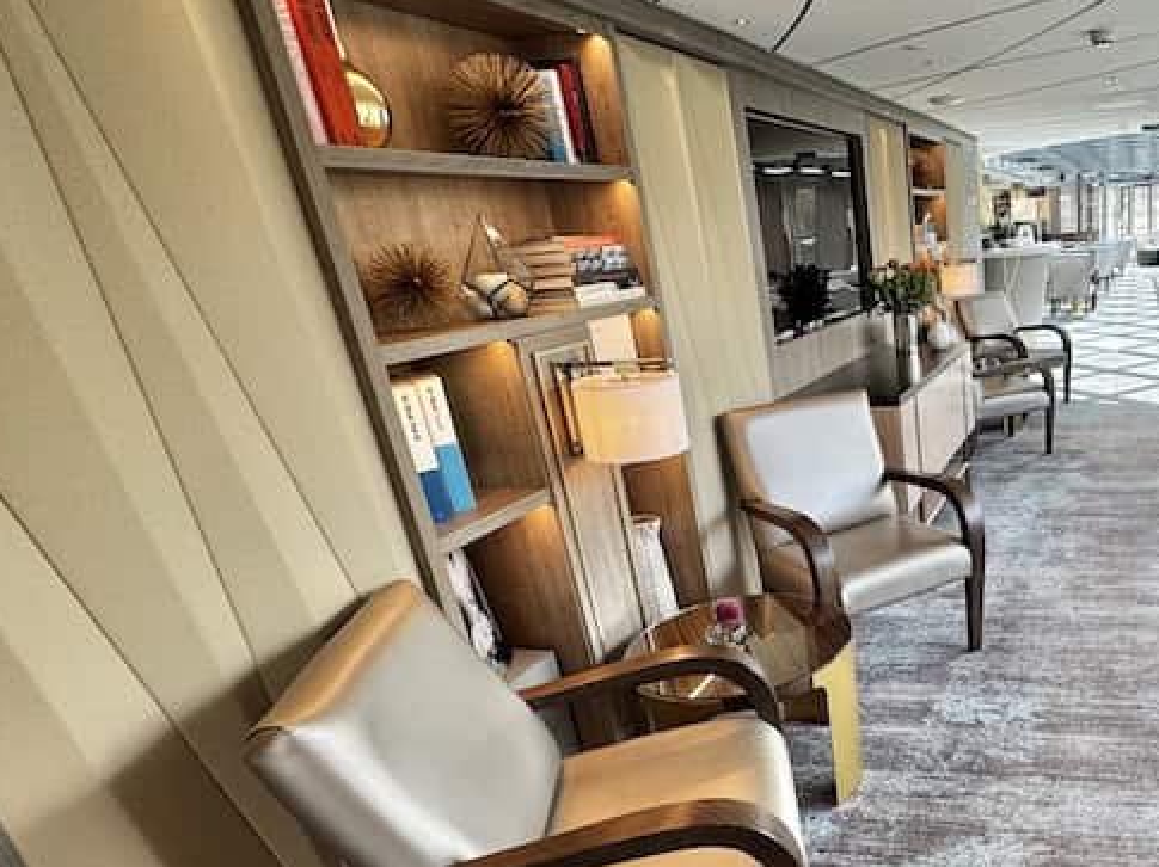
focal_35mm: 26
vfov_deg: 52.1
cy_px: 572
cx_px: 951
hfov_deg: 61.0
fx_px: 870
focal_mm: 2.2
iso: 100
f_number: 2.2
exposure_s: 1/100
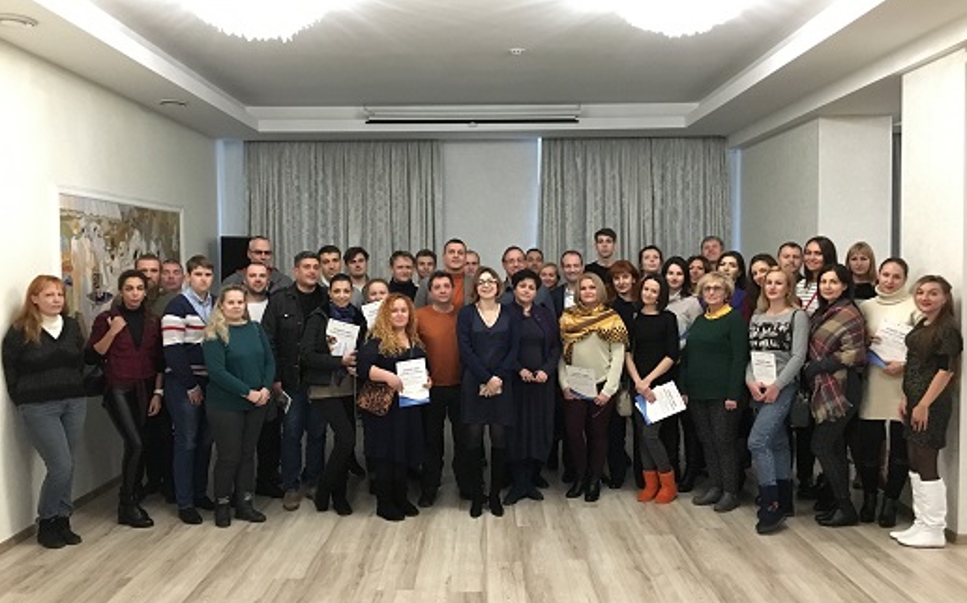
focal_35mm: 31
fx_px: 817
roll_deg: +0.3
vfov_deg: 40.6
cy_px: 298
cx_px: 485
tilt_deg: -2.0
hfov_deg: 61.3
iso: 320
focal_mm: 4.15
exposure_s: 1/17
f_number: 2.2
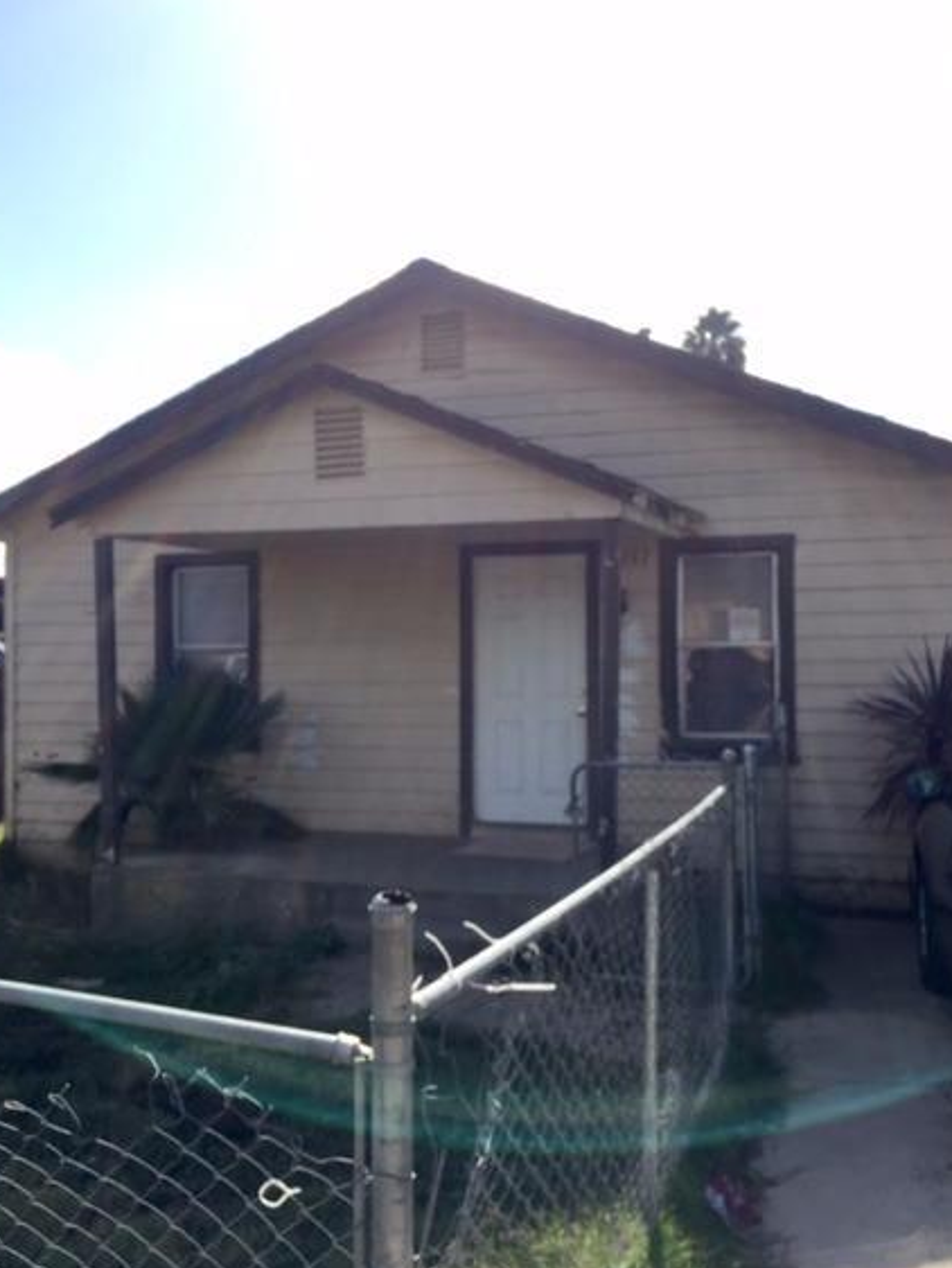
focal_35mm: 33
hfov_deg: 42.9
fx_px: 1209
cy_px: 629
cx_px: 510
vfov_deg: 55.3
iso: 32
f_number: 2.2
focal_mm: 4.15
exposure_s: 1/1041
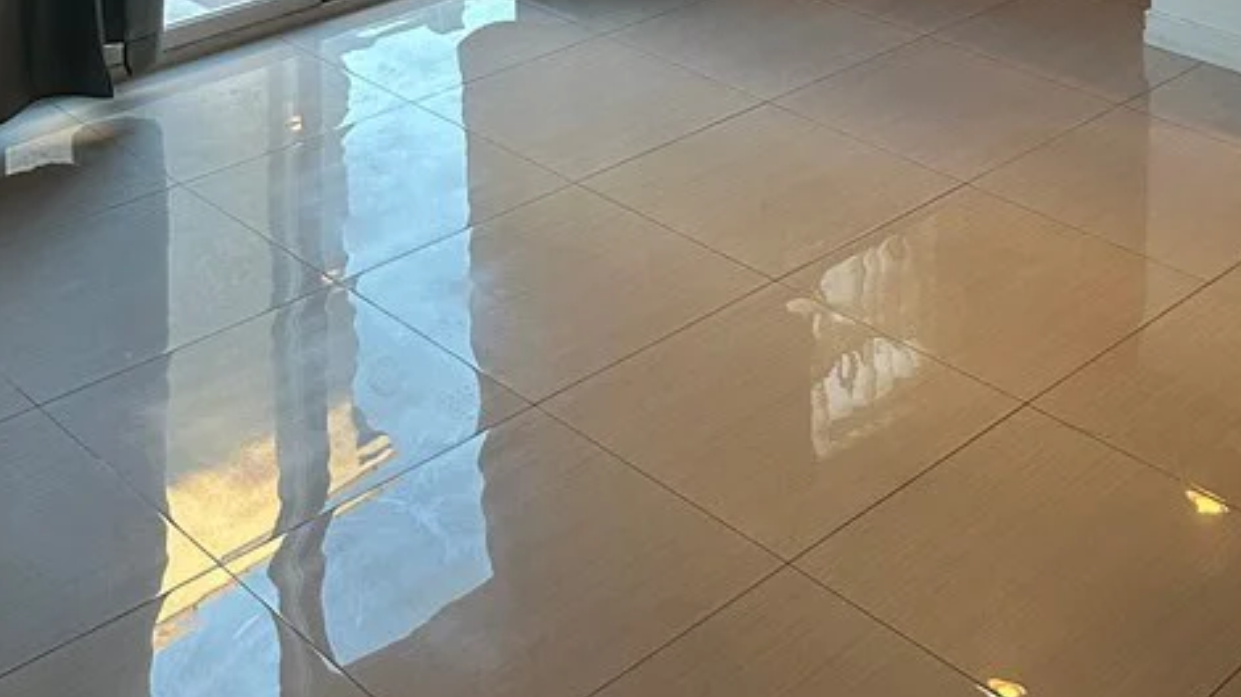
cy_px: -478
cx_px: 768
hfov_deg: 36.4
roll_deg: -1.3
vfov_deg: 17.8
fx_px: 1875
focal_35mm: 57
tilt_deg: -6.4
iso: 250
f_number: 1.78
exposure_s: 1/60
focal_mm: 6.86
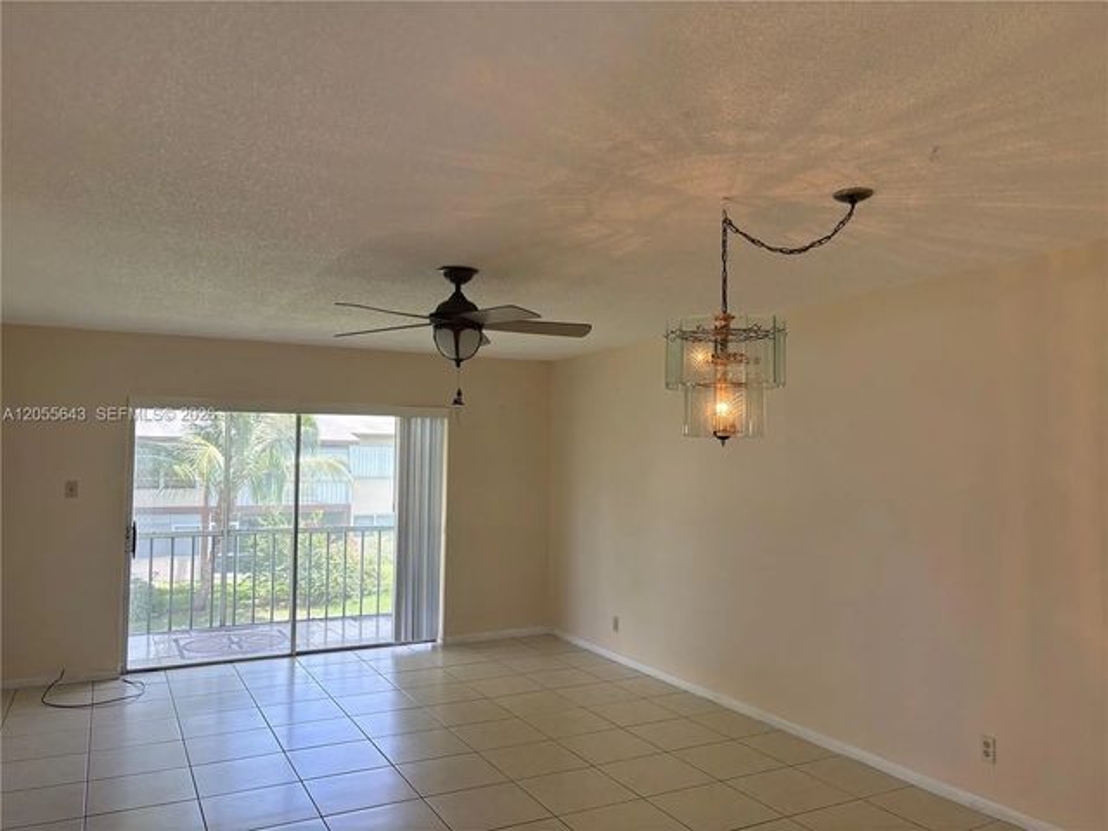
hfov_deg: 67.3
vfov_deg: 53.1
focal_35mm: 26
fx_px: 832
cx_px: 554
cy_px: 416
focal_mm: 5.96
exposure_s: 1/206
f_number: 1.6
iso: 80
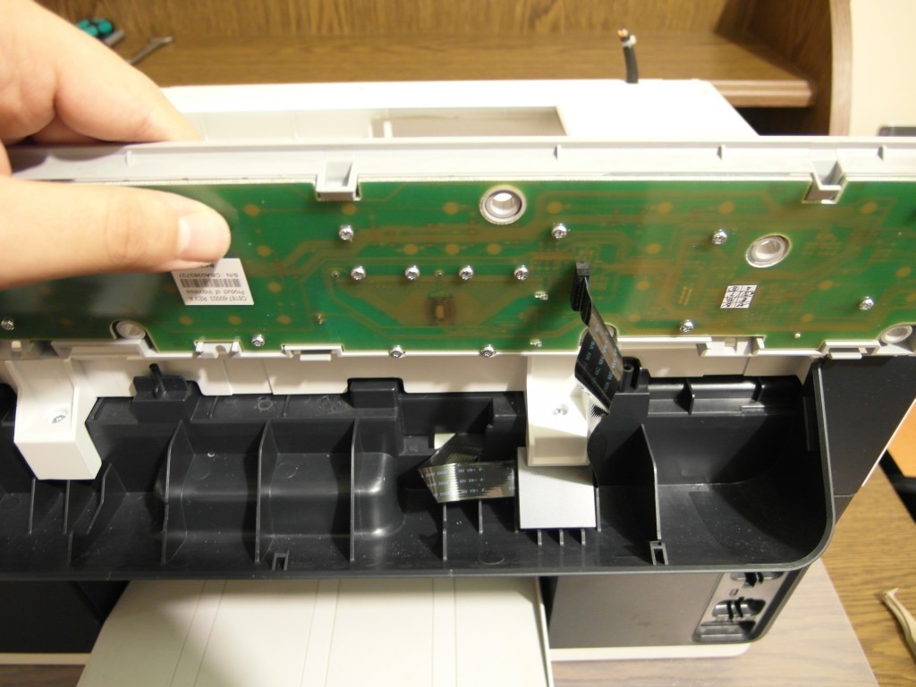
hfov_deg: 71.6
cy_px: 344
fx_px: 635
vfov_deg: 56.8
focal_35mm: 24
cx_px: 458
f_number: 1.8
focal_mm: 5.2
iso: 240
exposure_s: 1/15
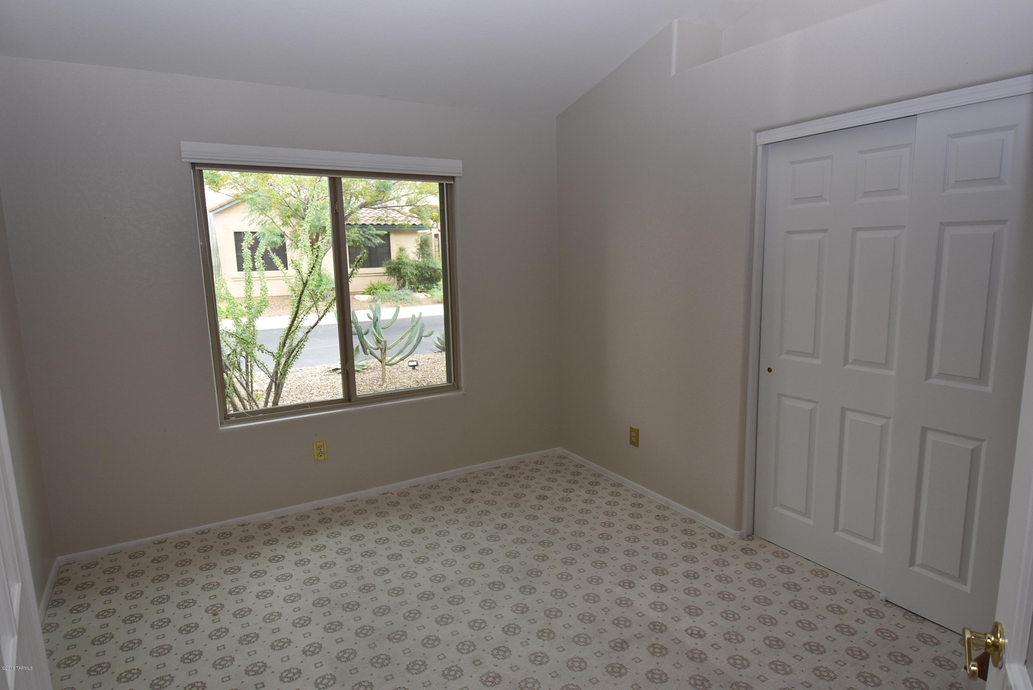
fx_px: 603
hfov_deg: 81.2
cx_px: 516
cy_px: 345
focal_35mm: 21
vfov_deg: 59.6
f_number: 5
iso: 400
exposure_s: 1/100
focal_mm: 14
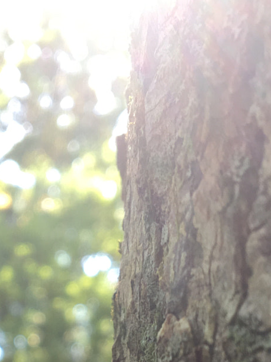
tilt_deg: +12.9
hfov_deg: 19.2
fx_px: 794
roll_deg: -2.4
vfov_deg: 23.5
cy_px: 435
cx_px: 50
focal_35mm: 76
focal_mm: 4.15
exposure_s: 1/40
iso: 25
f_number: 2.2
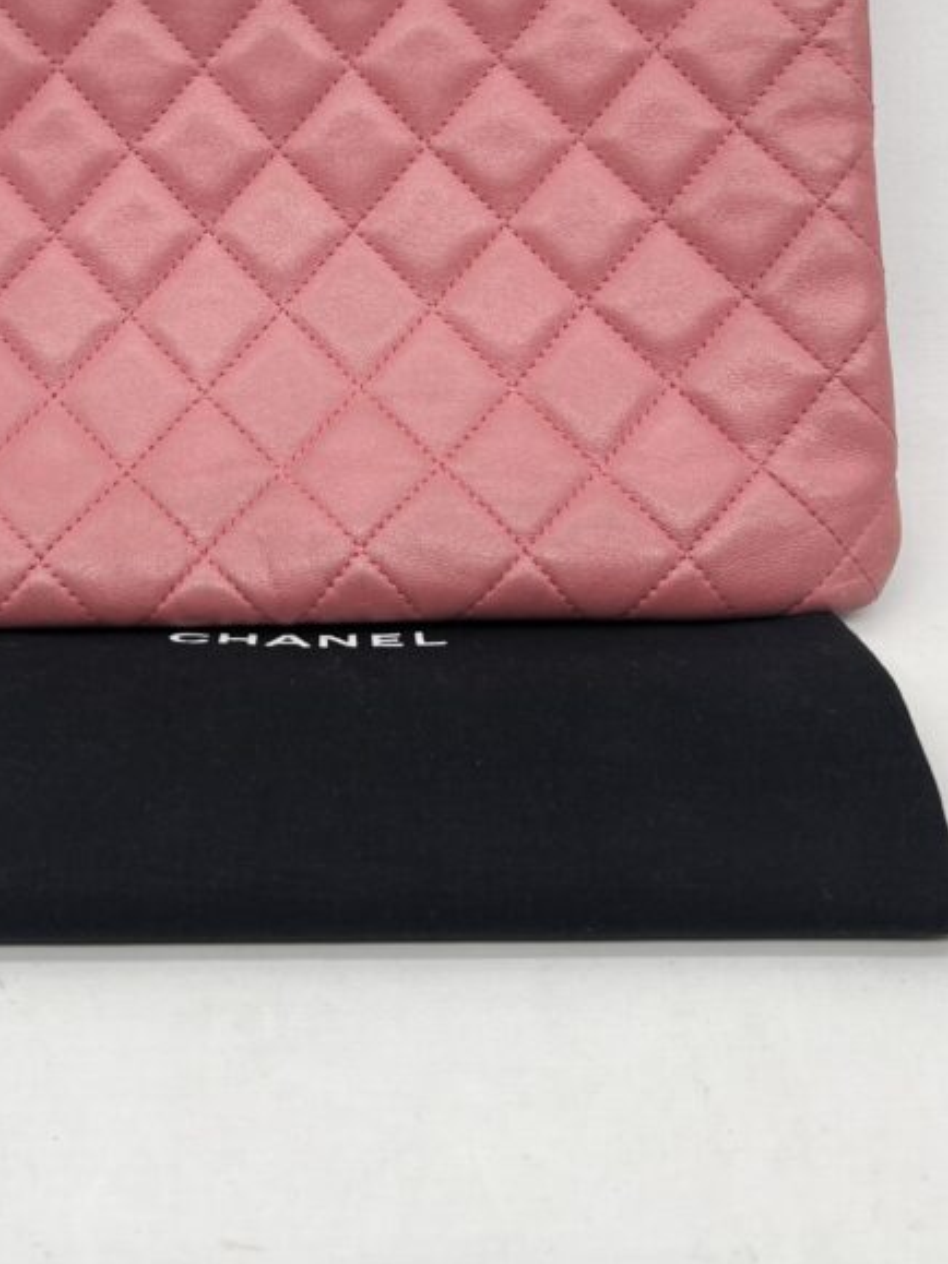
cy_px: 290
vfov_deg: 39.9
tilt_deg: -29.0
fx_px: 1680
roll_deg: +0.1
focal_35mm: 46
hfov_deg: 31.2
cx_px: 291
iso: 32
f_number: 1.5
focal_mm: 5.7
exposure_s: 1/126
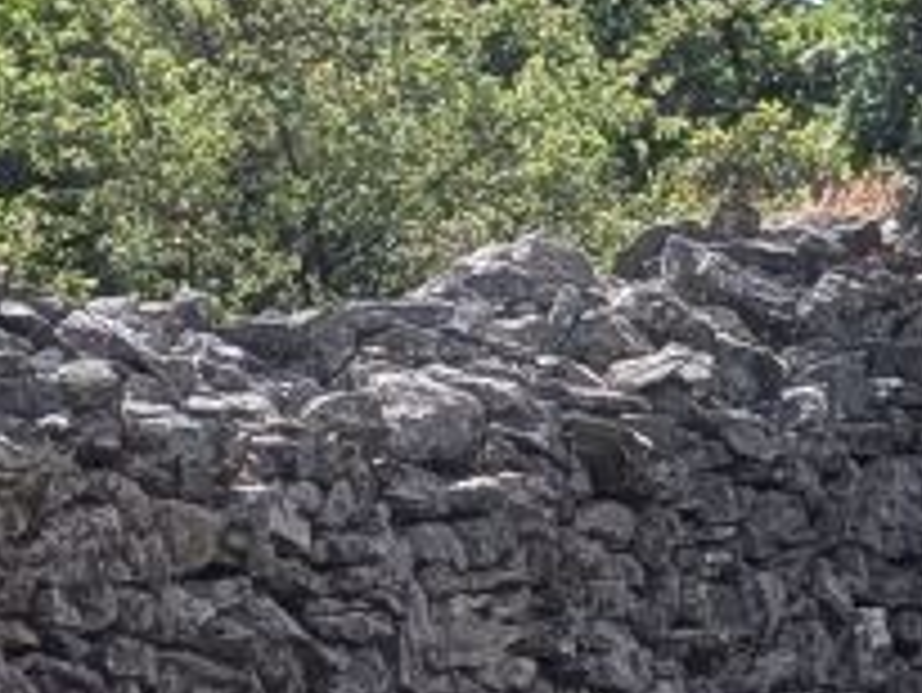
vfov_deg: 7.6
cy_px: 1462
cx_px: 1696
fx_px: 4984
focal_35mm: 187
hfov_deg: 10.0
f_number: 1.7
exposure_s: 1/2160
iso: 29
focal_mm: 4.53
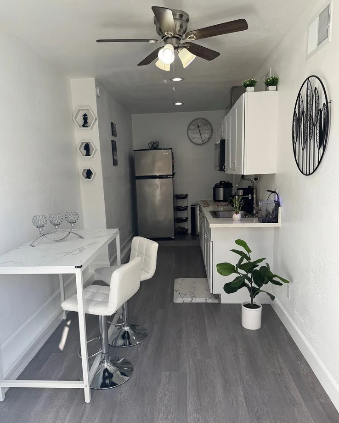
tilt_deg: -12.0
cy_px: 233
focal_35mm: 26
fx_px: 326
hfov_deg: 54.9
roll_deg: +2.6
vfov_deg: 65.9
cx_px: 166
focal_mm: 6.76
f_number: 1.78
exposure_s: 1/522
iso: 80
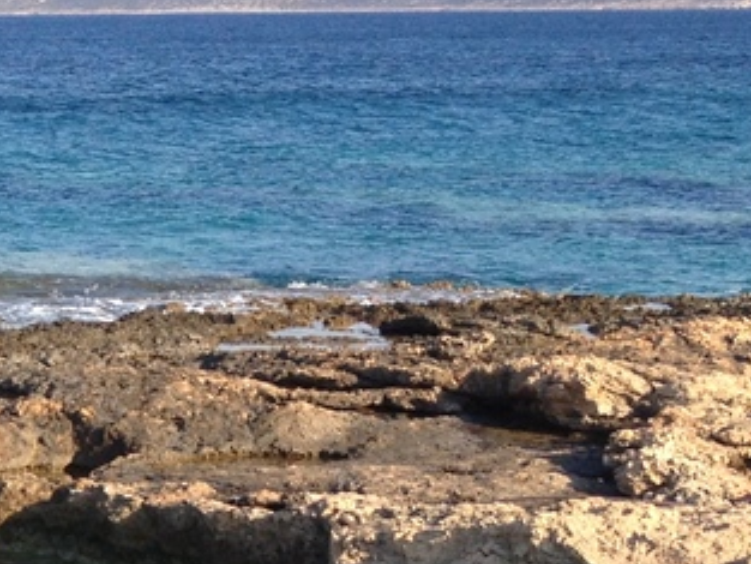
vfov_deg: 10.8
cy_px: 749
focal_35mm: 134
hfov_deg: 13.8
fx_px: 2908
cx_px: -391
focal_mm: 4.28
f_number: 2.4
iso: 50
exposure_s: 1/812
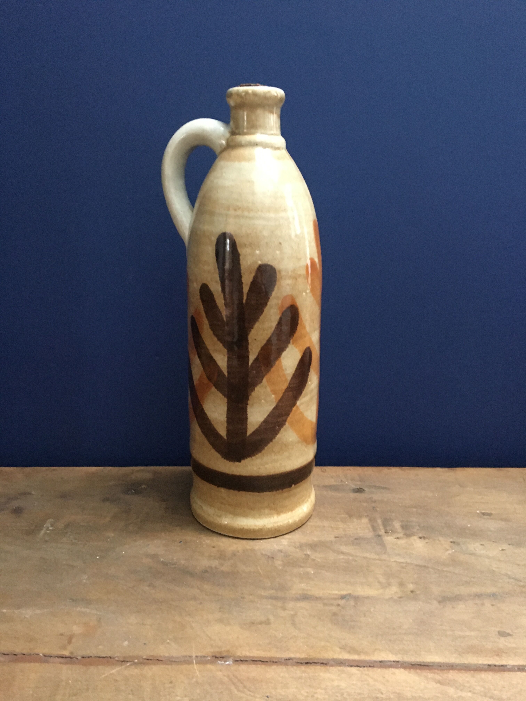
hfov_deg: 48.2
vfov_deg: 61.7
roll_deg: -1.0
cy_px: 350
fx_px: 588
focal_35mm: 29
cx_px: 263
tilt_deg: -14.0
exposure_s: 1/17
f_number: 2.2
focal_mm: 4.15
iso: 400
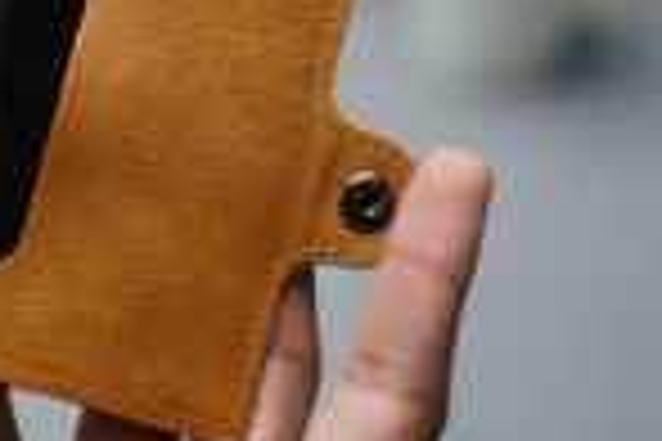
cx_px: -131
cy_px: -61
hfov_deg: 9.9
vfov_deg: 6.7
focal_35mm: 204
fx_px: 3751
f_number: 2.8
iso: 1600
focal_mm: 75
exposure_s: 1/200
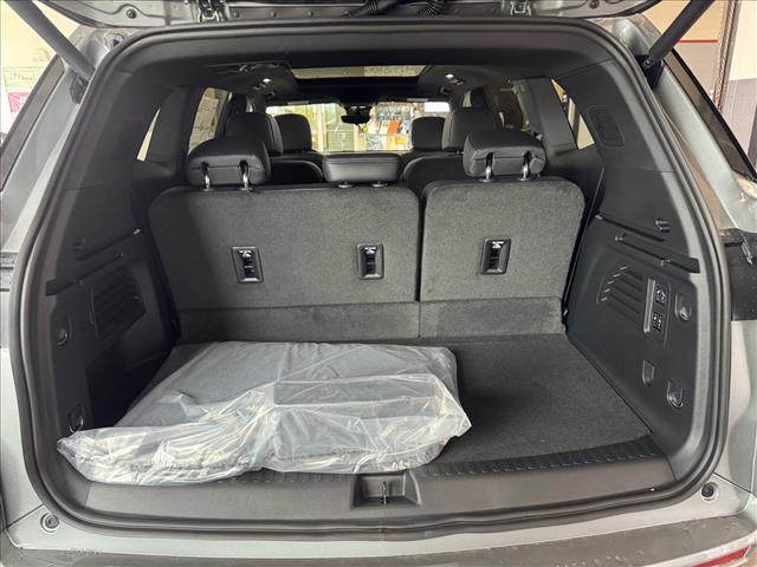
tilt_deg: -16.2
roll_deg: +1.2
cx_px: 378
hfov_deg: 71.6
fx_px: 525
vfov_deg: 56.8
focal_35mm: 24
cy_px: 284
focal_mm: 6.76
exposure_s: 1/60
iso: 640
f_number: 1.78
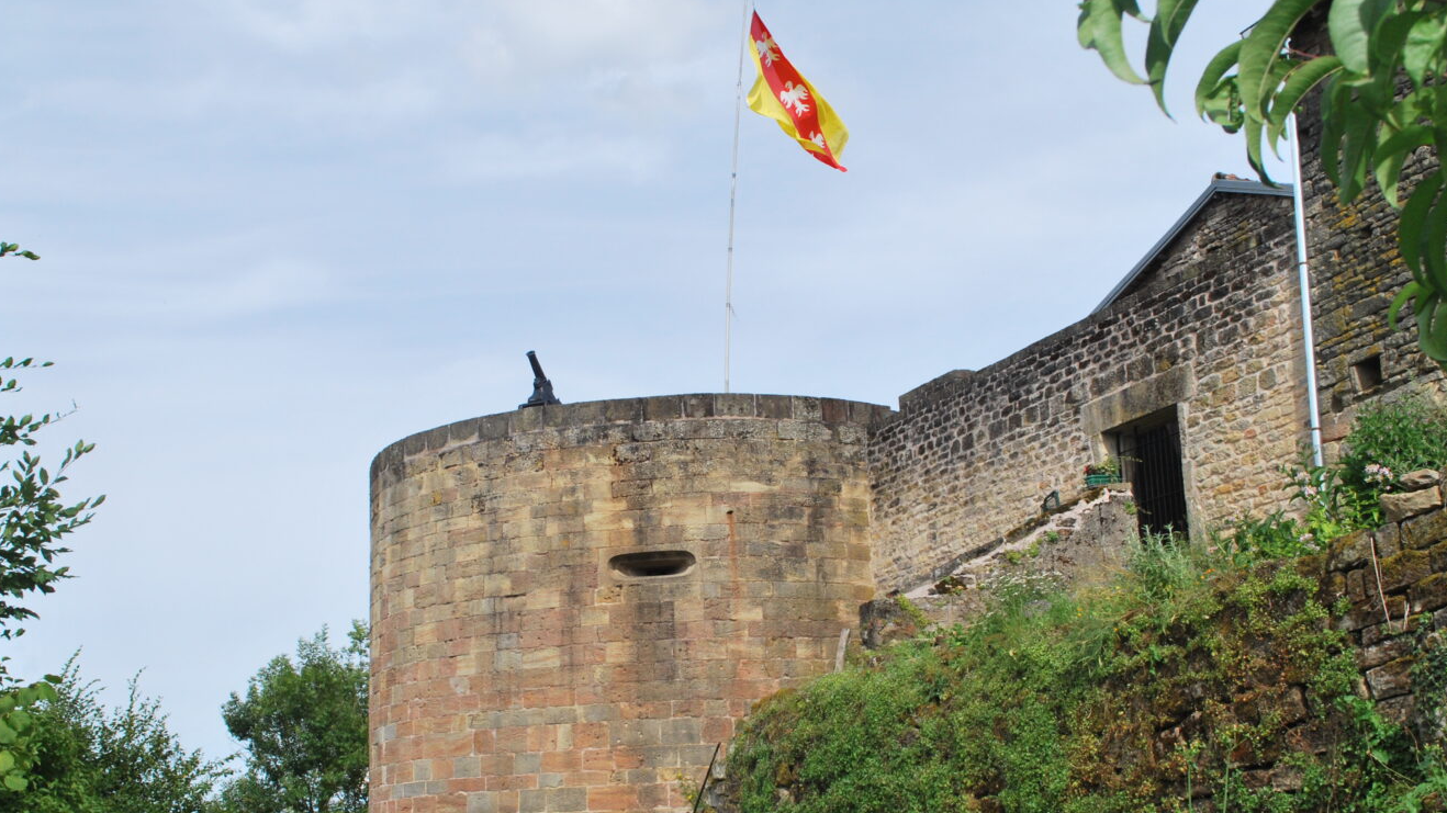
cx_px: 726
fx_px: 1688
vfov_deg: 27.0
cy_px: 490
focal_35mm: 44
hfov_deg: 46.4
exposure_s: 1/500
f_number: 11
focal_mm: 24
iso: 400
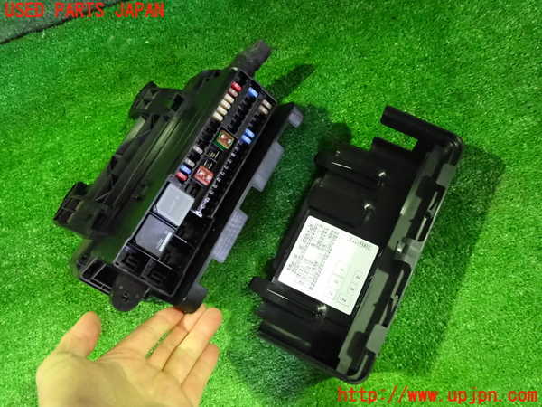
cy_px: 204
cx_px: 271
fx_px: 470
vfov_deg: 46.8
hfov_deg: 60.0
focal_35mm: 30
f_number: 2.3
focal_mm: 5.4
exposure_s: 1/40
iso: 2000
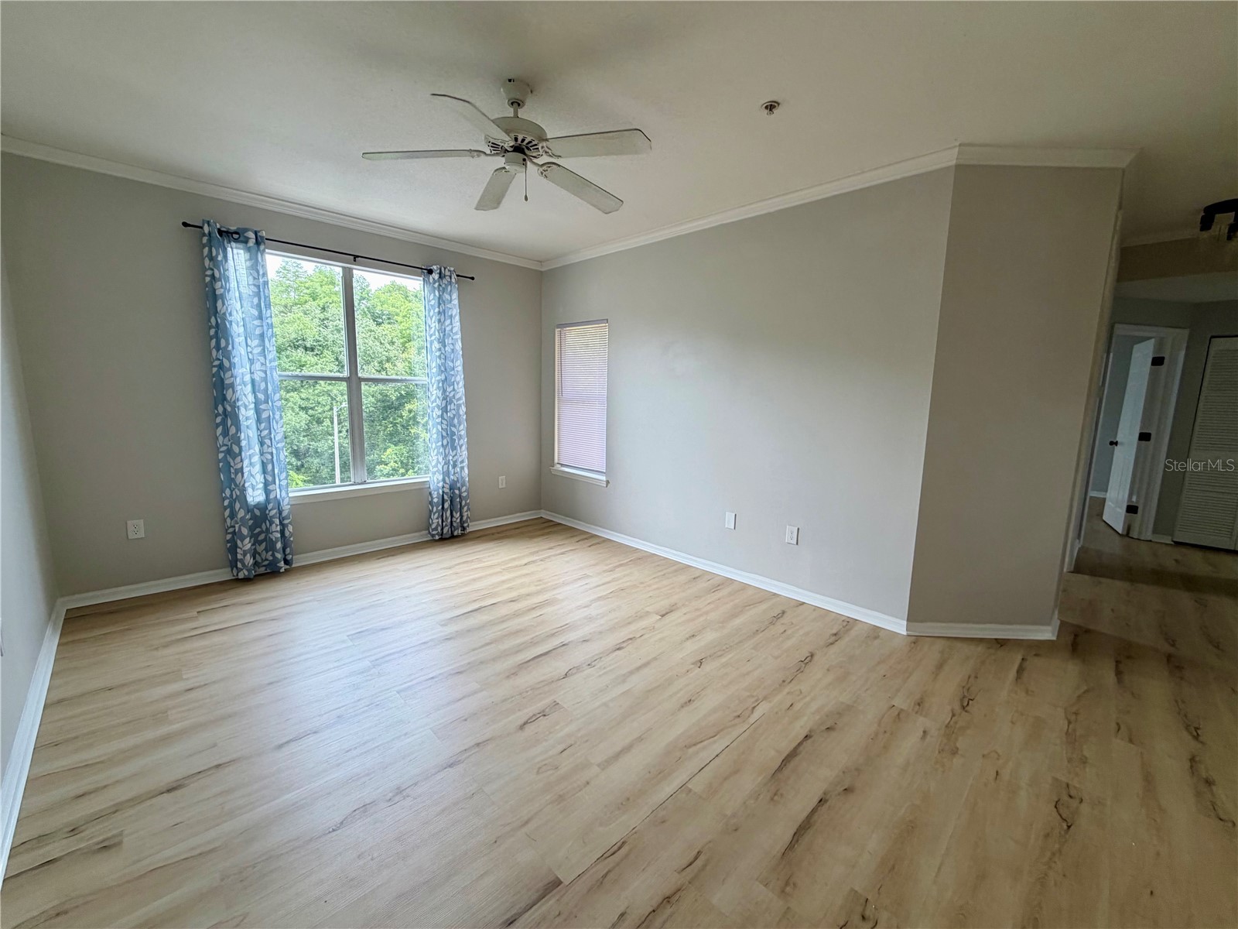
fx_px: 501
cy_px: 464
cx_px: 619
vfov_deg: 85.7
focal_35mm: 14
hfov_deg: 102.1
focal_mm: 2.22
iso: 100
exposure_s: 1/120
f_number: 2.2
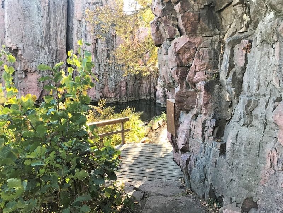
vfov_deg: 49.7
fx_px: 229
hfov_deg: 63.4
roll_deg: +0.8
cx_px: 142
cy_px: 106
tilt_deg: -11.2
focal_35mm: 28
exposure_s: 1/120
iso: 32
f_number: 1.8
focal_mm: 3.99
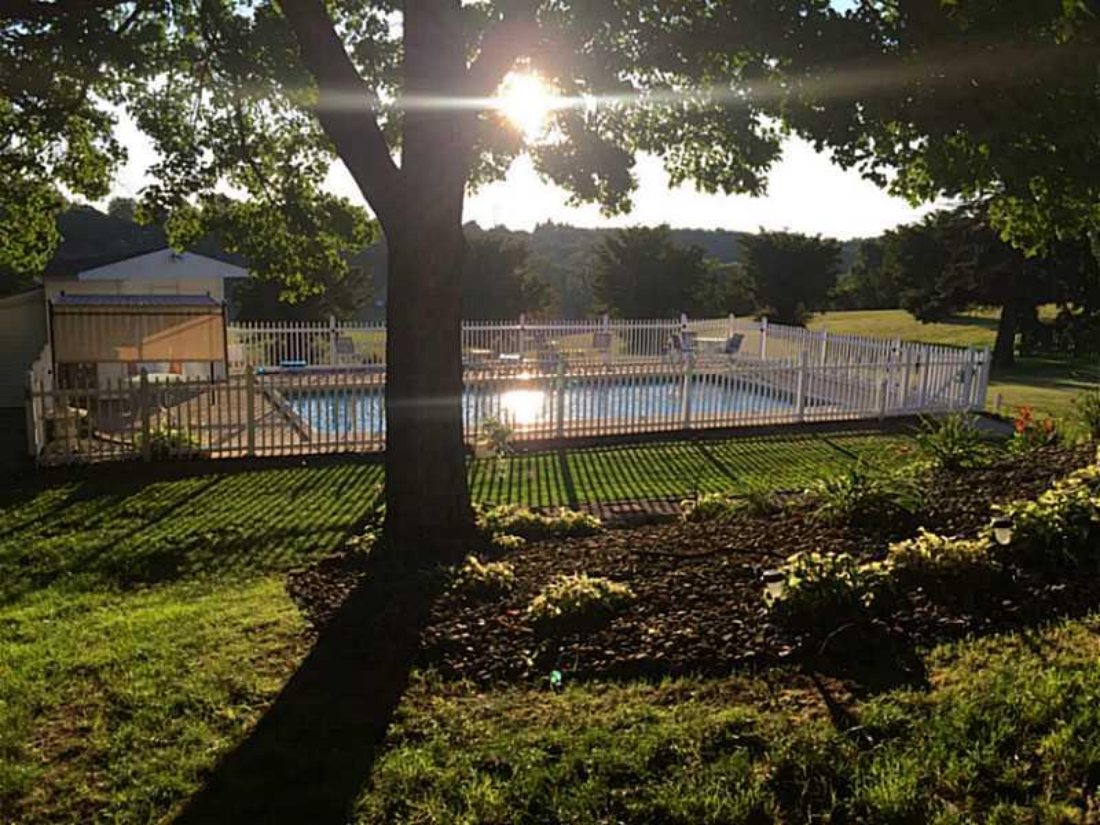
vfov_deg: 48.2
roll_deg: -1.3
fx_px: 922
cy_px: 412
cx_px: 550
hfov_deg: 61.7
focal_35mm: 29
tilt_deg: -9.2
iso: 32
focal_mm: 4.15
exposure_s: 1/860
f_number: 2.2
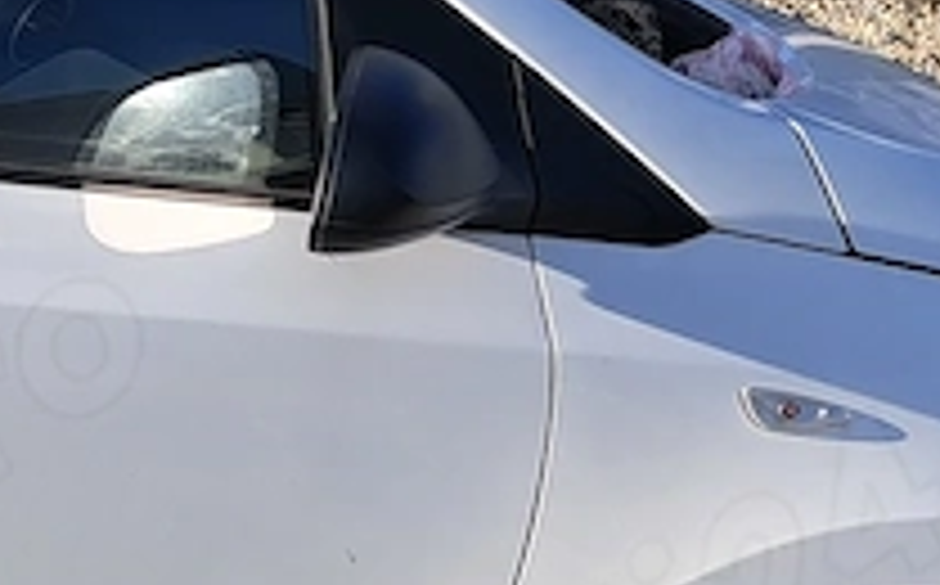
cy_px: 716
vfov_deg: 10.5
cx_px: -868
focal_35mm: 122
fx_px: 3121
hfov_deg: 14.5
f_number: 1.8
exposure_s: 1/643
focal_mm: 5.23
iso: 50
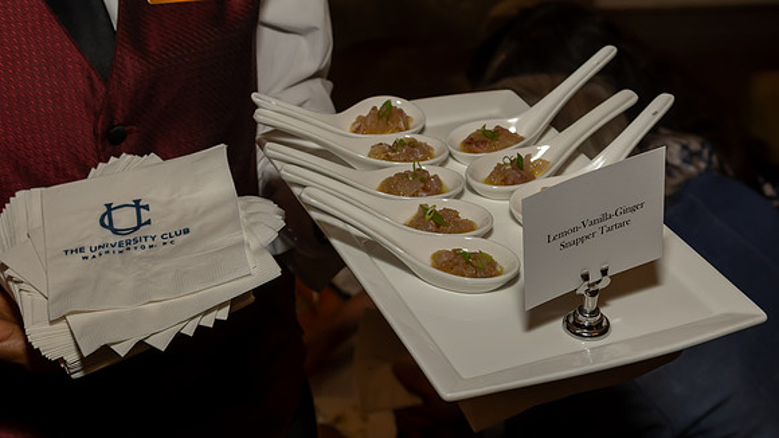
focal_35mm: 63
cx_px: 370
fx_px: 1295
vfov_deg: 19.2
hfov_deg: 33.5
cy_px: 238
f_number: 6.3
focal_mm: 38
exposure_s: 1/250
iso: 500
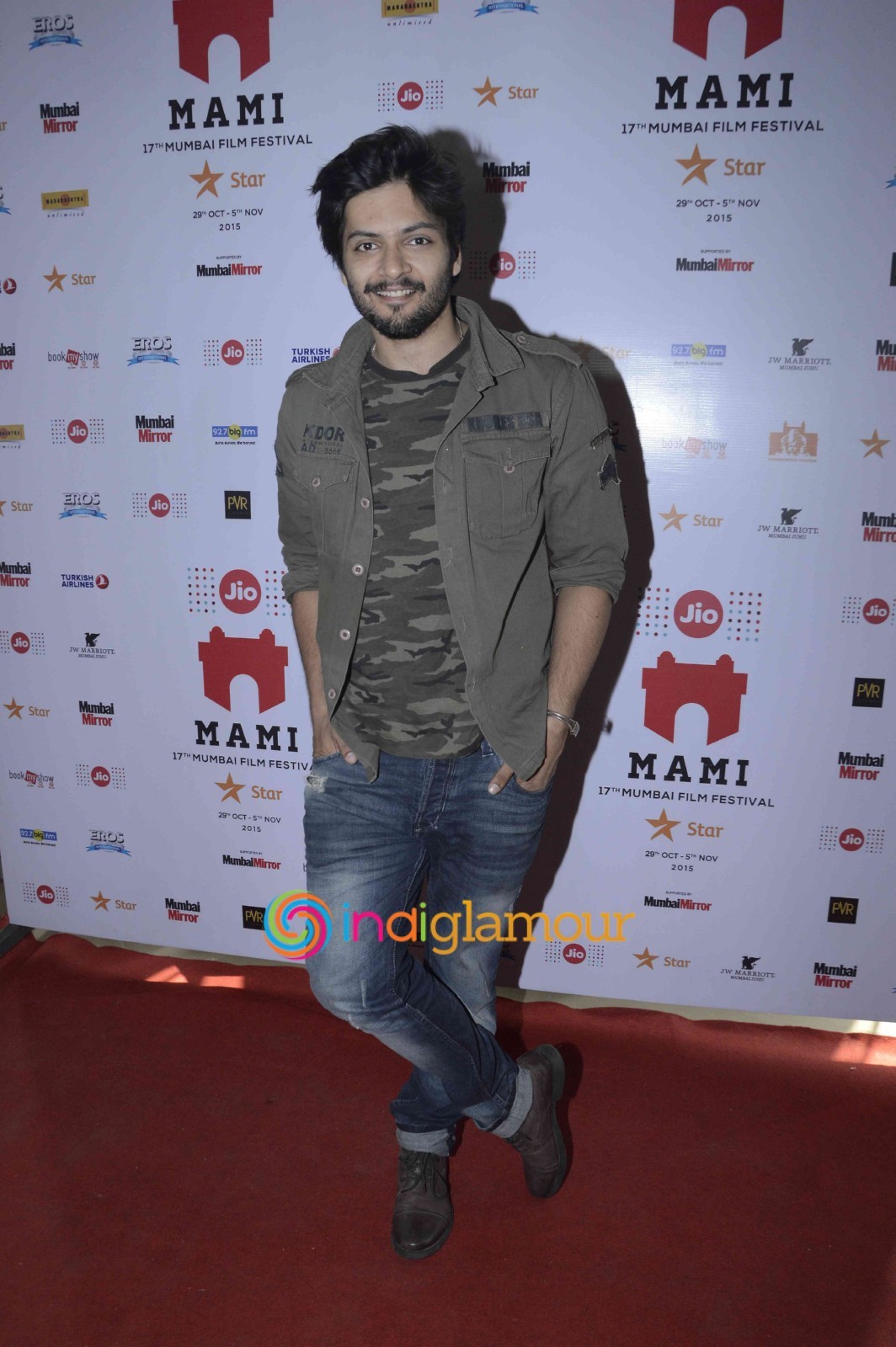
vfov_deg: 67.4
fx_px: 1010
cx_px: 448
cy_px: 674
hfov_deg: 47.9
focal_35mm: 27
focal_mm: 18
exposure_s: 1/160
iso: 800
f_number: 7.1
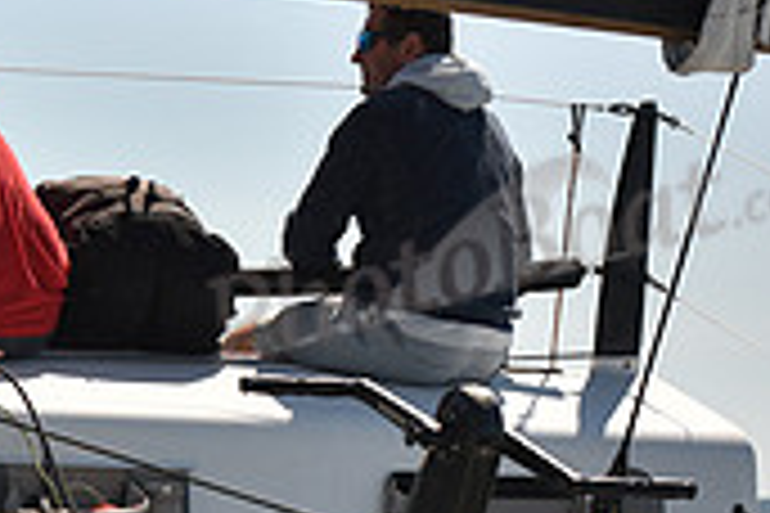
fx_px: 5090
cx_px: -23
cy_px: 547
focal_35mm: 238
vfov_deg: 5.8
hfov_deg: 8.6
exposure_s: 1/1000
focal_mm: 70
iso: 250
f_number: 4.5
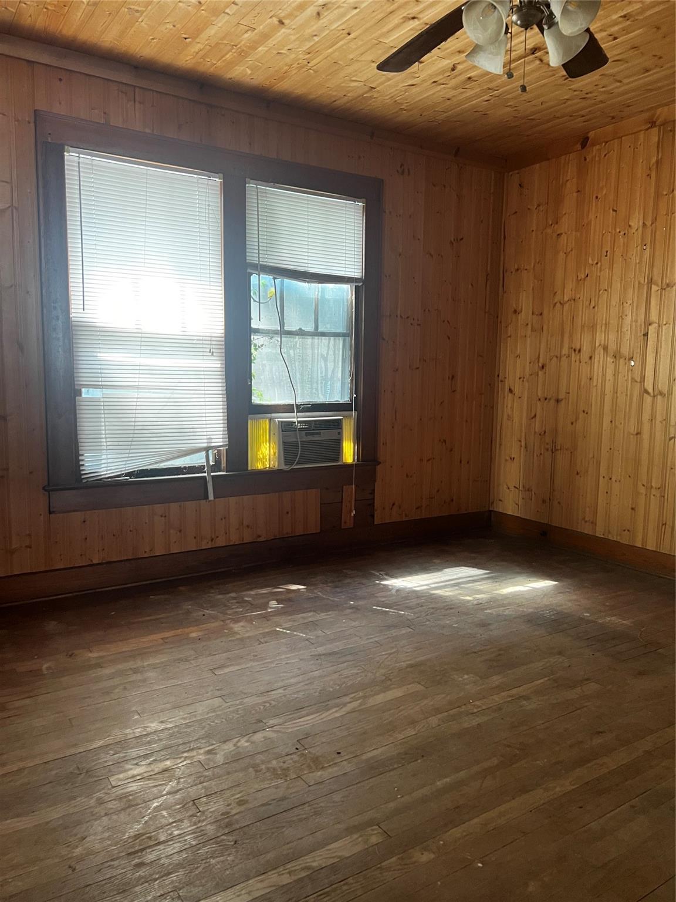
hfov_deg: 53.1
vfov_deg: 67.3
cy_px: 451
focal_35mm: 26
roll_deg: -2.7
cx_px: 338
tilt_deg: -5.9
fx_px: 677
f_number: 1.5
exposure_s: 1/44
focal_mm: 5.7
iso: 500
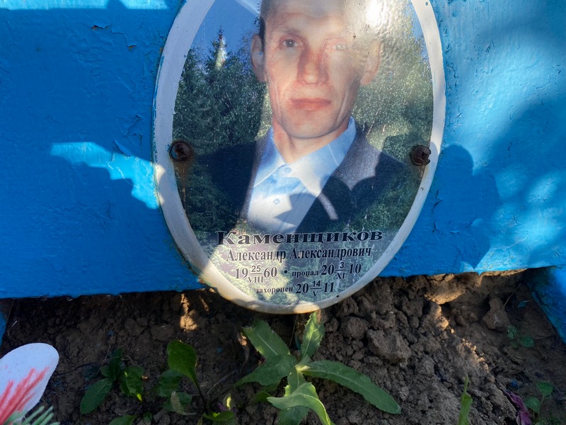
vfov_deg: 53.1
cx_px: 283
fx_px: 425
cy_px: 212
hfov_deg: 67.3
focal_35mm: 26
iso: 32
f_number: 1.8
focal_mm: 4.25
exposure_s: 1/1093
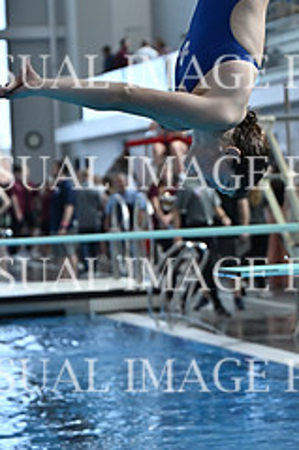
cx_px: 272
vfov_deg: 12.1
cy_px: 122
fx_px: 2121
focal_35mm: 170
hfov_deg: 8.0
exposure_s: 1/1600
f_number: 2.8
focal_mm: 70
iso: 640
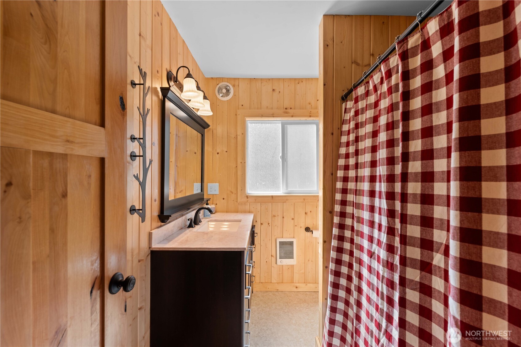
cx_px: 260
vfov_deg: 77.4
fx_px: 217
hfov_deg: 100.4
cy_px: 174
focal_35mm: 15
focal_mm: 15
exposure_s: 1/10
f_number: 8
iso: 200
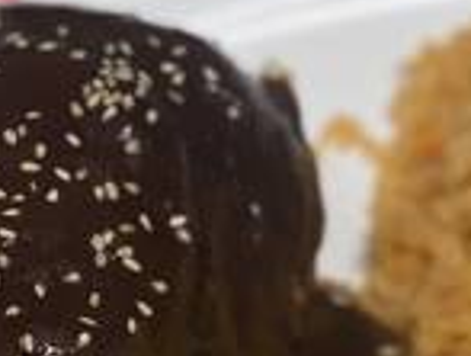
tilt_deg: -47.5
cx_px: 458
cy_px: 401
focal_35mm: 207
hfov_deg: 9.5
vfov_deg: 7.2
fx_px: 2823
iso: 100
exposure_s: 1/120
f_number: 2
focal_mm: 6
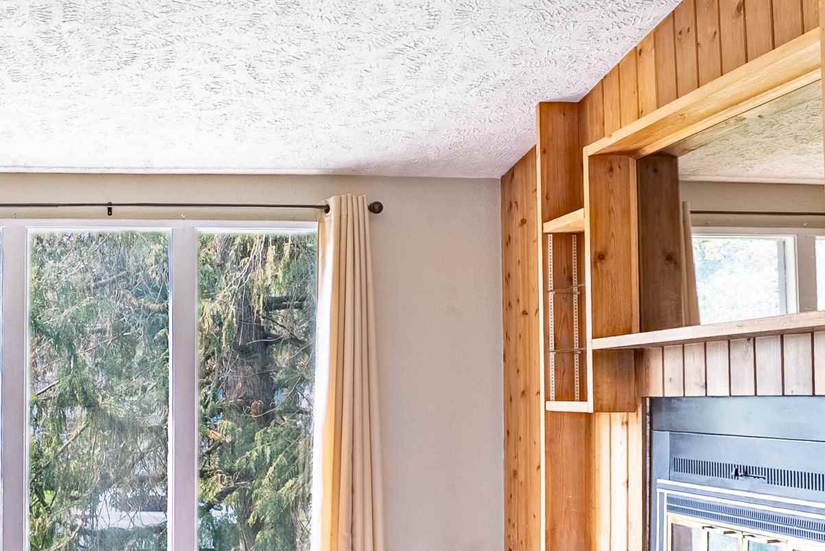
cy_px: 488
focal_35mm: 41
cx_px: 137
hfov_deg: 44.5
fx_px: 940
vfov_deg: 31.3
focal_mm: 16
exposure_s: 1/400
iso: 400
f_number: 8
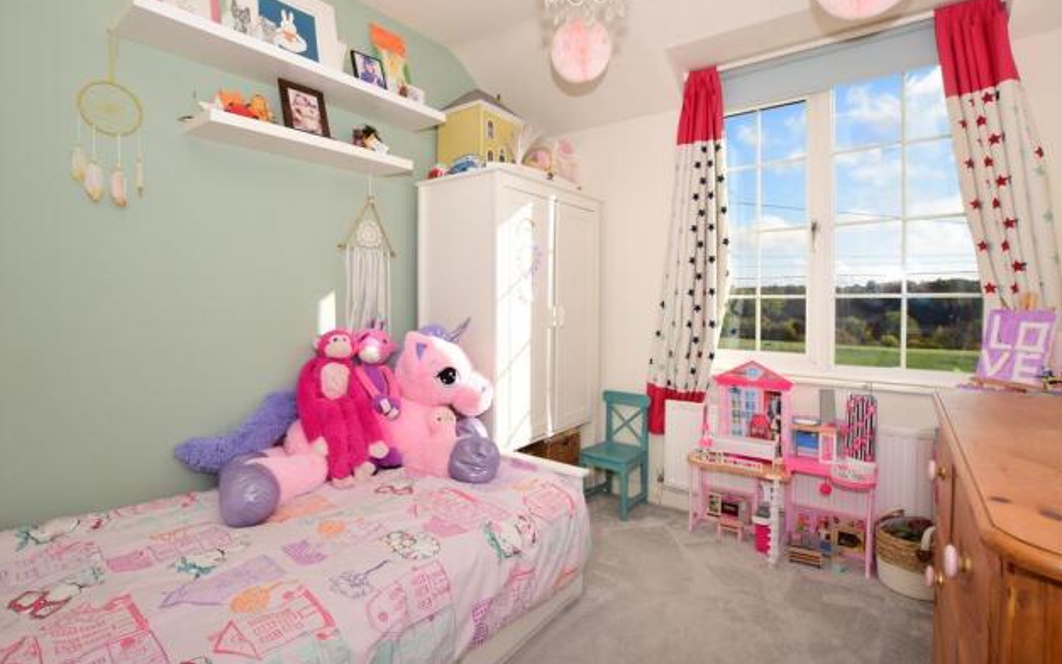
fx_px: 463
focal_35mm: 16
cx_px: 513
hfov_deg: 97.8
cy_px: 306
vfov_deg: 71.2
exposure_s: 1/200
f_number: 20
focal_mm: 10
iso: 400
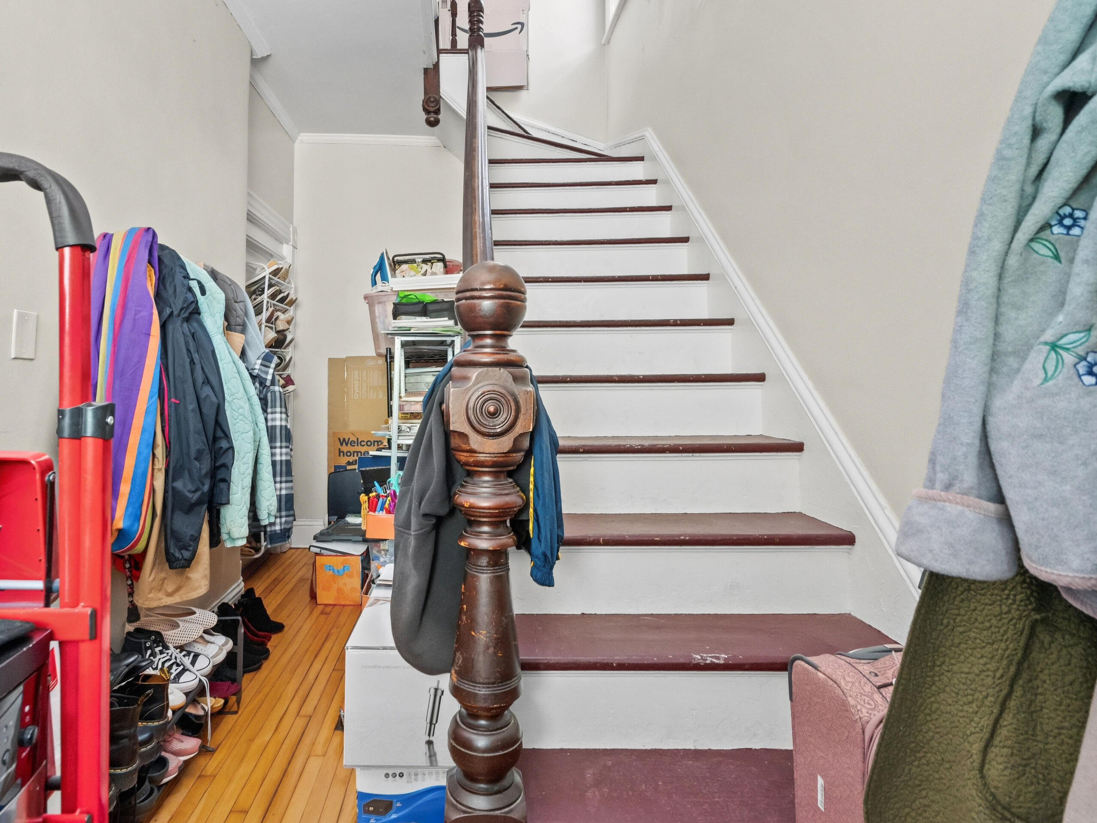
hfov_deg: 87.1
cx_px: 465
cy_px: 403
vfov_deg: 71.6
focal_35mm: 18
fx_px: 570
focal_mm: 16
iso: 2000
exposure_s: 1/5
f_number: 8
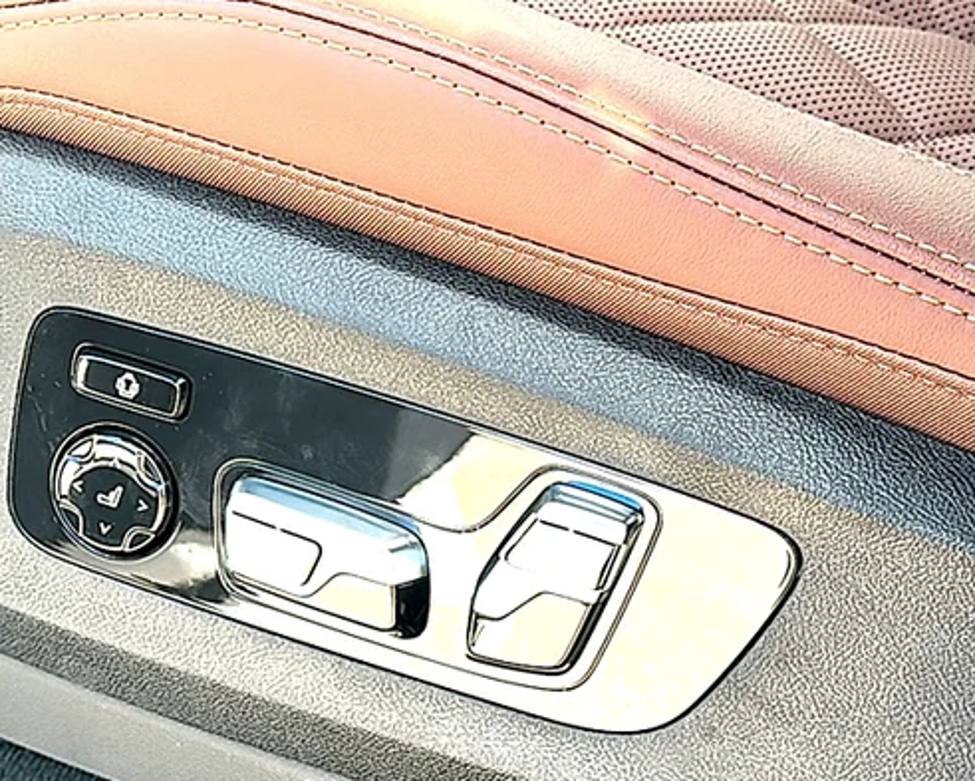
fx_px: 1645
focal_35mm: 57
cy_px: 432
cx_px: 367
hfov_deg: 32.9
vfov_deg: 26.7
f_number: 1.78
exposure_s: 1/277
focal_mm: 6.86
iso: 100
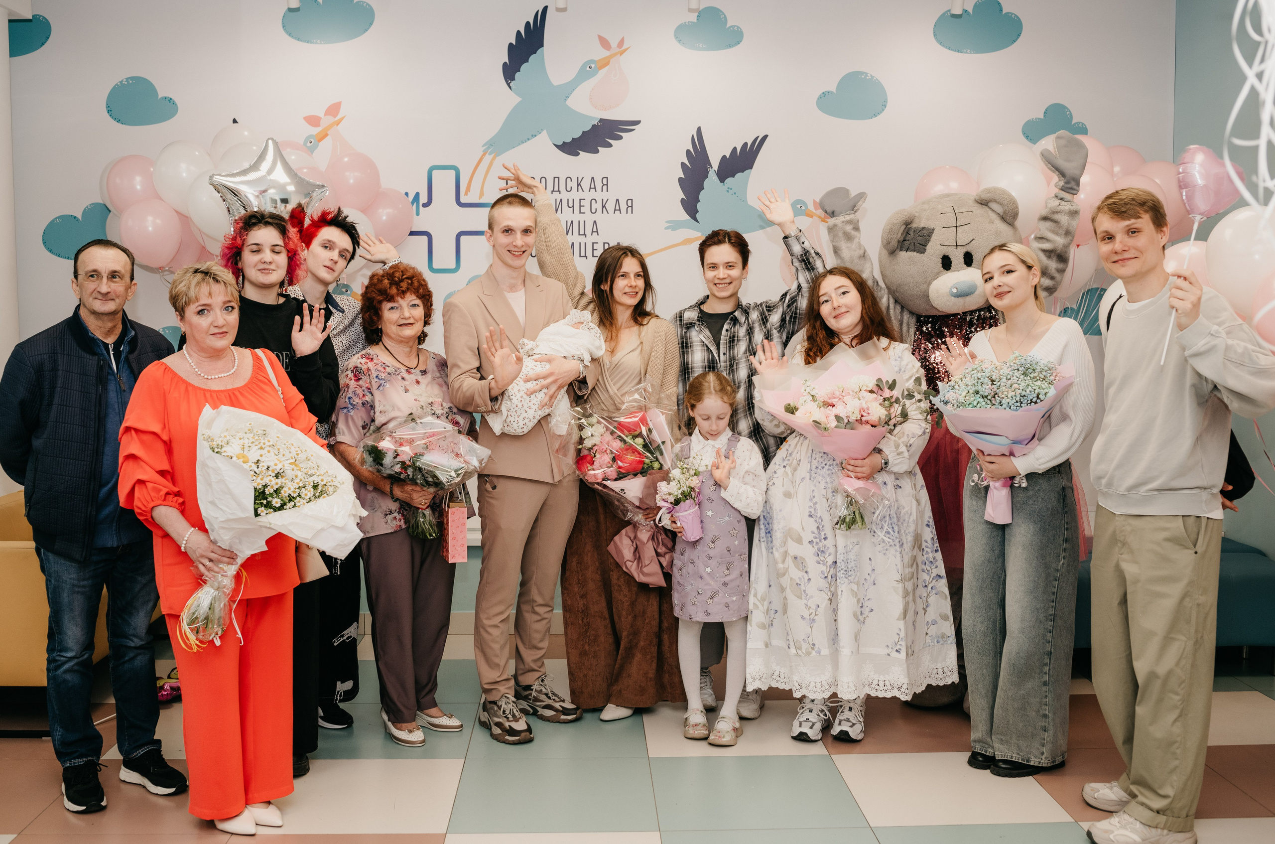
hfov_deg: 53.1
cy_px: 406
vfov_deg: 36.6
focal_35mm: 36
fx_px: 1276
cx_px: 619
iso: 320
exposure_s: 1/160
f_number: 4.5
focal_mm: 35
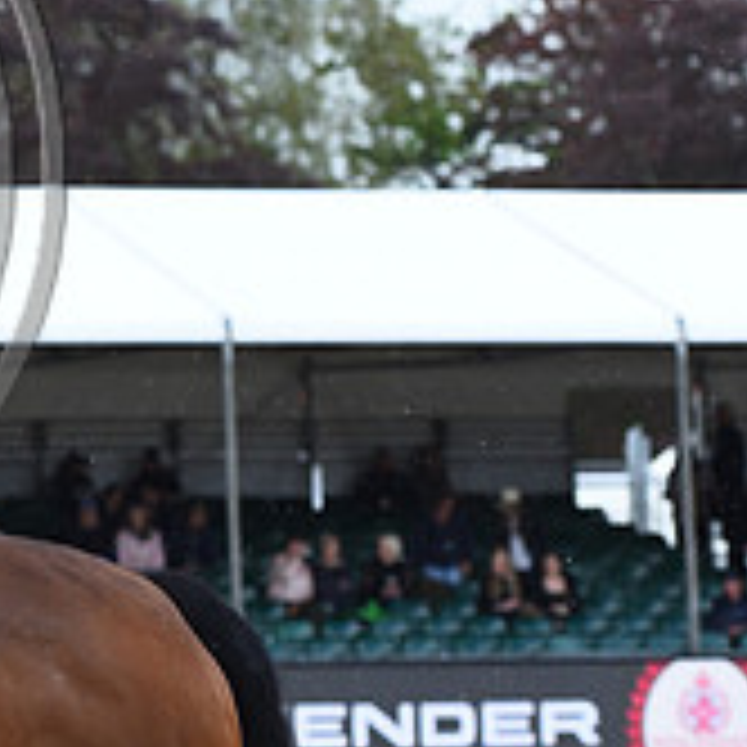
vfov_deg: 5.6
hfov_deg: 5.5
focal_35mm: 312
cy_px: 108
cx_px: -450
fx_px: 7617
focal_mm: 105
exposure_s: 1/1600
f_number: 5
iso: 800
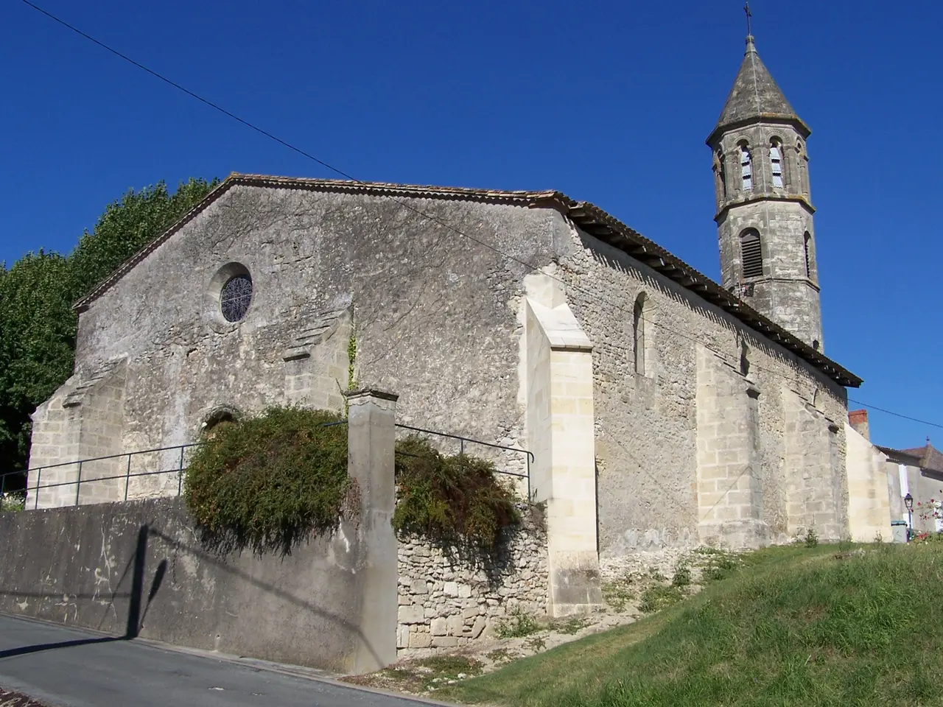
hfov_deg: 49.0
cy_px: 354
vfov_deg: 37.7
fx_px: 1035
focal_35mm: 38
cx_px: 472
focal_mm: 6.3
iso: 80
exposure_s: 1/750
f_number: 5.6
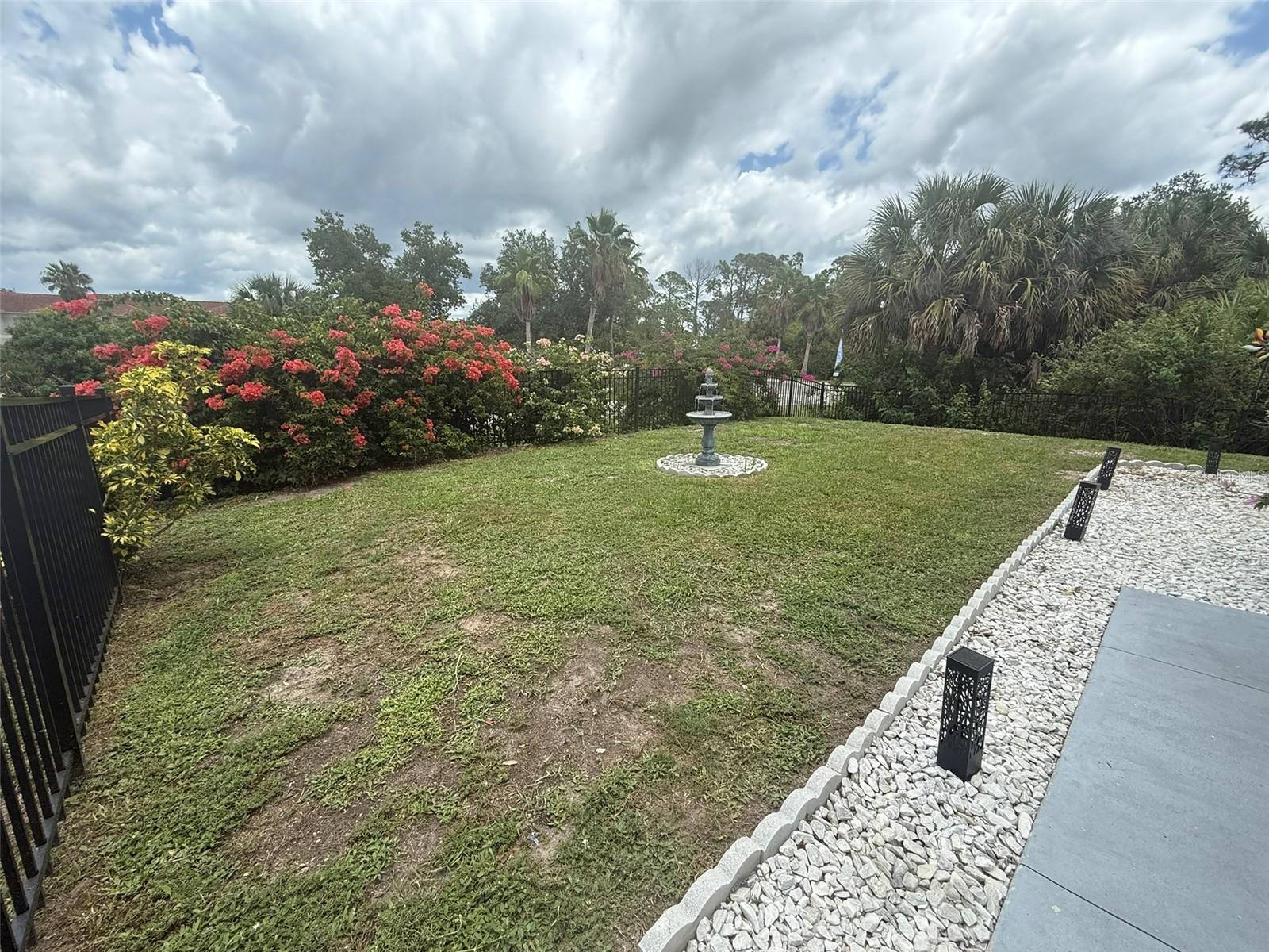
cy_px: 476
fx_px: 513
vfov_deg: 85.7
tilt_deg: -12.3
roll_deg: -0.8
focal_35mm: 14
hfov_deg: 102.1
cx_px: 634
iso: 64
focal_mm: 2.22
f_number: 2.2
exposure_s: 1/1017
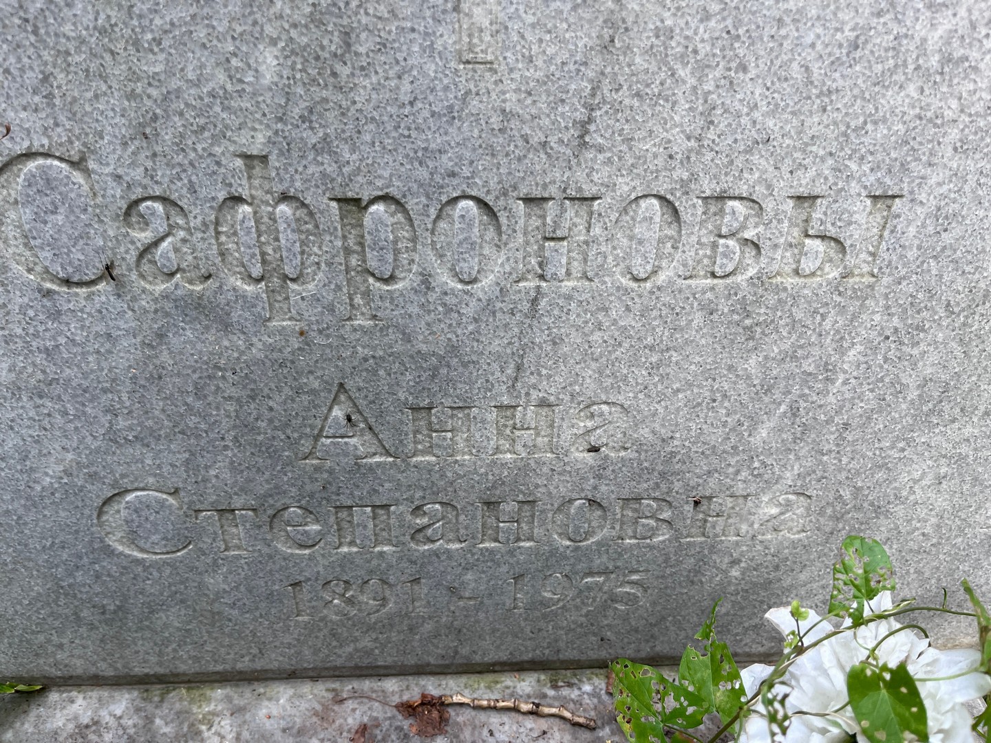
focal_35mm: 26
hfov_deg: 67.3
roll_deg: -0.7
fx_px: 744
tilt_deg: -31.1
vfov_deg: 53.1
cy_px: 372
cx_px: 496
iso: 40
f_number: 1.6
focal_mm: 5.1
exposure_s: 1/291
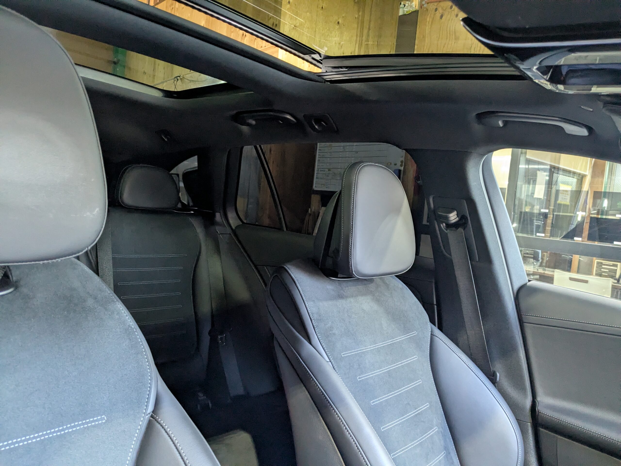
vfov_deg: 51.4
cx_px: 310
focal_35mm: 27
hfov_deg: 65.3
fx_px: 484
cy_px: 233
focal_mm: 4.38
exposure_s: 1/40
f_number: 1.73
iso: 321
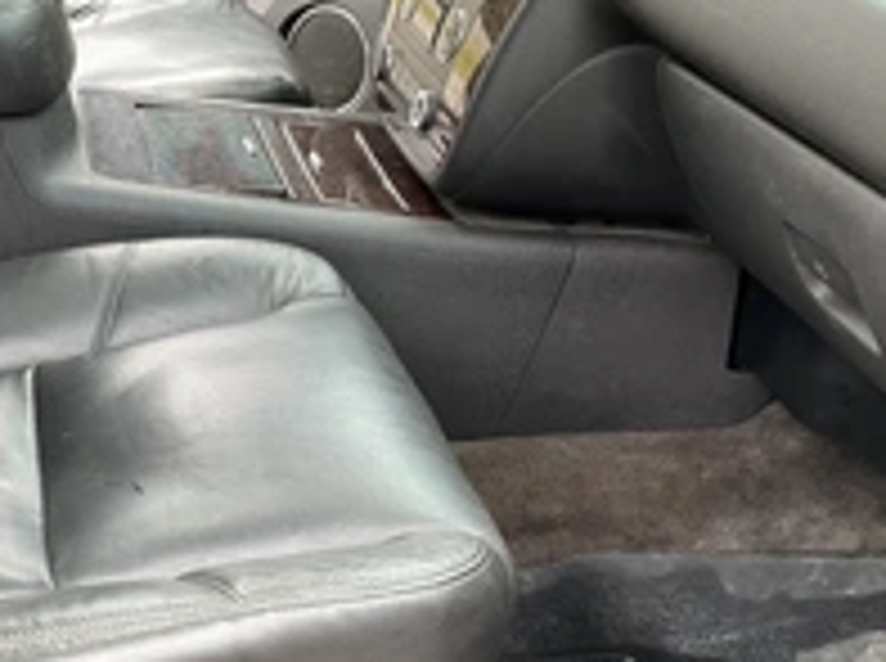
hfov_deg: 31.7
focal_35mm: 59
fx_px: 1507
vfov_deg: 24.6
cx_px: 148
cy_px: 428
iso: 40
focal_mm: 3
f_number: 1.8
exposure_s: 1/122
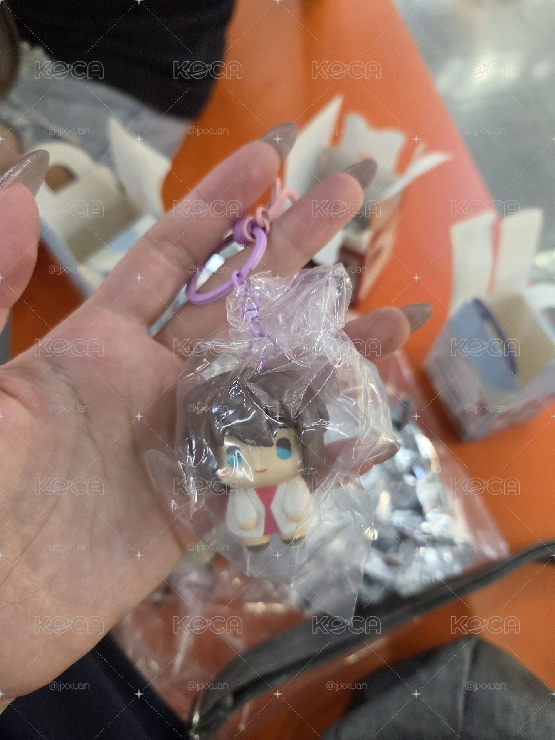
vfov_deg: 73.9
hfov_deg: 58.9
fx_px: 492
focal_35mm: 23
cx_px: 278
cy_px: 370
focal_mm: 5.4
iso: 500
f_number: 1.8
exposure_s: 1/120
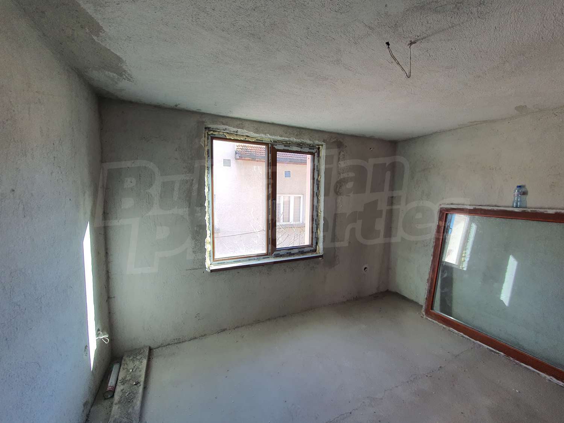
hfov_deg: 106.2
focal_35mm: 13
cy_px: 212
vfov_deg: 89.9
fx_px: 212
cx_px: 282
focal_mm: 1.8
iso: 50
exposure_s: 1/50
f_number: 2.2
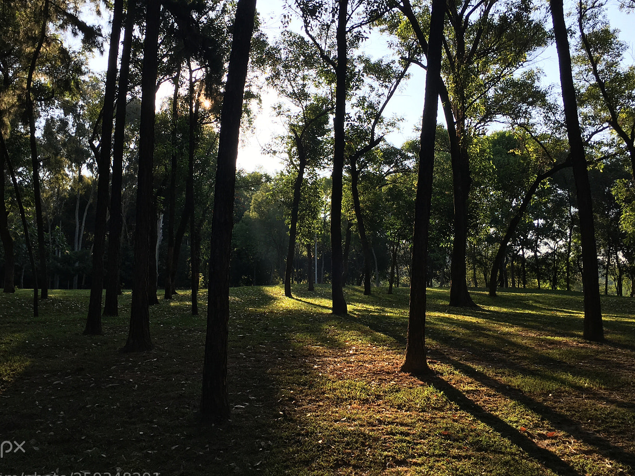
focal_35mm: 36
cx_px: 297
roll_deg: -0.2
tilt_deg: +7.7
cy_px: 222
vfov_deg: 39.6
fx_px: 660
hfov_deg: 51.3
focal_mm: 4.15
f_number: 2.2
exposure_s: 1/472
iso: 25
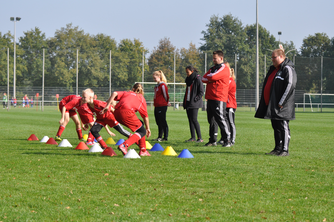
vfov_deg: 13.0
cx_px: 167
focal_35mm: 105
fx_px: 973
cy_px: 111
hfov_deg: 19.5
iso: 400
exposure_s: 1/1250
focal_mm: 70
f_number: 5
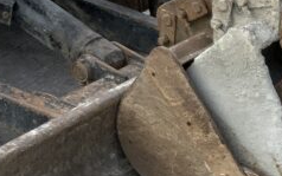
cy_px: 182
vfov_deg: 9.9
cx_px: 480
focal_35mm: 132
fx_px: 1015
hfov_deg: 14.3
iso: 16
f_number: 1.8
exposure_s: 1/929
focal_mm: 3
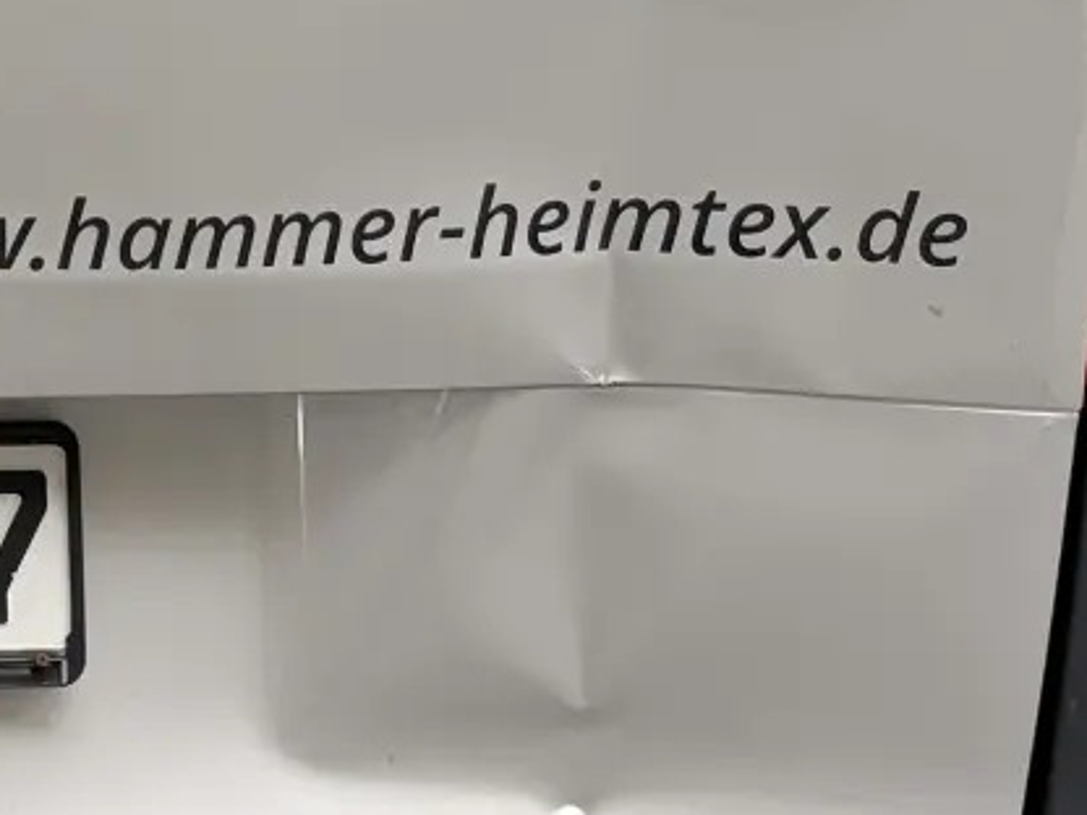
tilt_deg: -11.0
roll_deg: -0.7
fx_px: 3768
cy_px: -141
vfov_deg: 12.1
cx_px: -287
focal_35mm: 120
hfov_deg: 15.7
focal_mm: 5.96
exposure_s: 1/94
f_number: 1.6
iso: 125
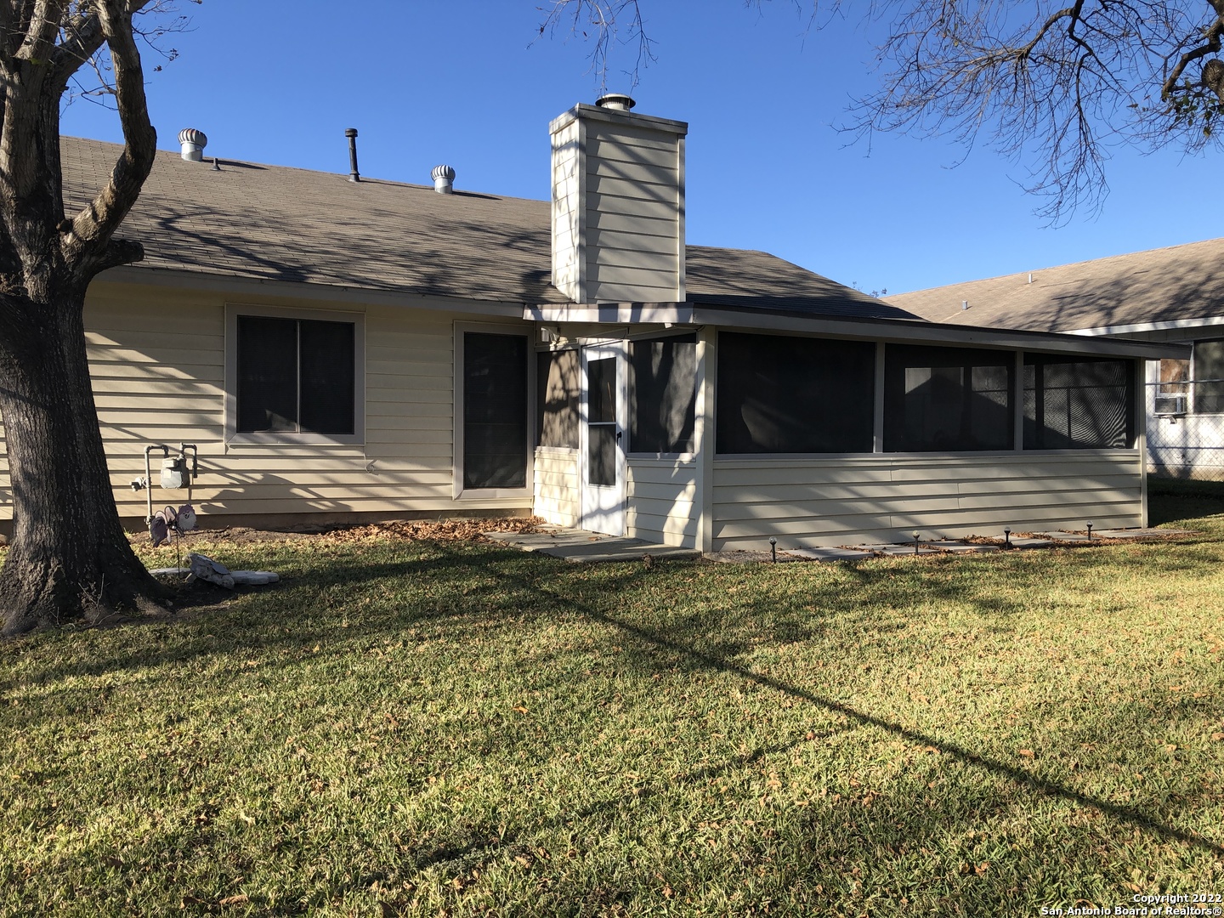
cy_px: 459
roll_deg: +0.8
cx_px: 612
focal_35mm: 28
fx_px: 990
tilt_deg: +1.0
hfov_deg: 63.4
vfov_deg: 49.7
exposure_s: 1/979
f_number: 1.8
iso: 20
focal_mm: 3.99
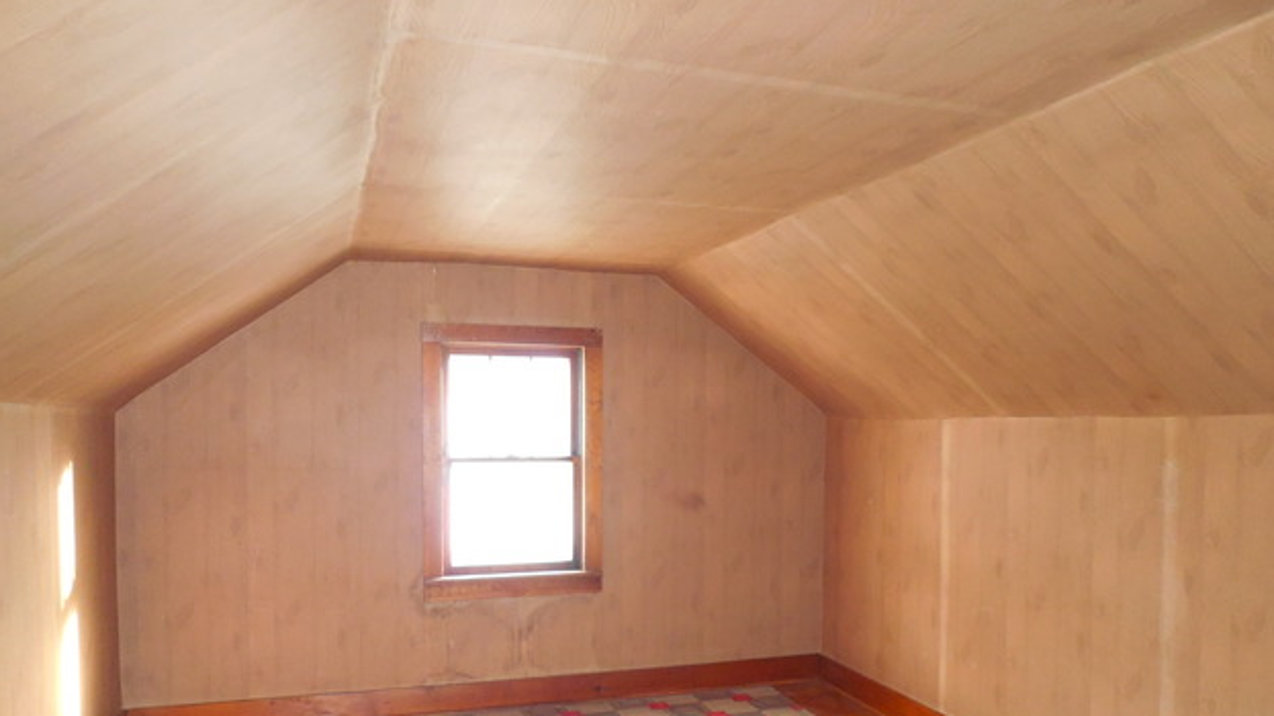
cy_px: 485
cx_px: 652
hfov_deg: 67.9
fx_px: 946
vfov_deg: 40.9
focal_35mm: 28
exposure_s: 1/25
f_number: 3.3
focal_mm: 4.5
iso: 560
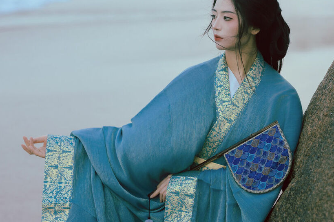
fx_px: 1011
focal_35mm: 109
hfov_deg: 18.8
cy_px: 101
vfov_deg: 12.6
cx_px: 184
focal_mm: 85
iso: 640
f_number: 3.2
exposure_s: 1/640
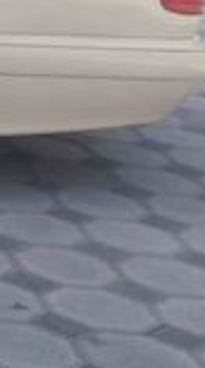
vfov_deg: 16.2
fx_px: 1273
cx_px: -479
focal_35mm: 131
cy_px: 47
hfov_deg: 7.6
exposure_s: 1/302
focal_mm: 3.7
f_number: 1.9
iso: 40
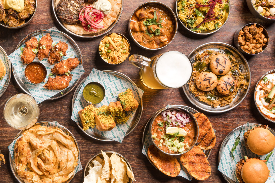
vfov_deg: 26.5
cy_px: 84
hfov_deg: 38.0
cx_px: 71
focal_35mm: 51
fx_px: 390
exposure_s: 1/200
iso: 200
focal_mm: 31
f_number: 8
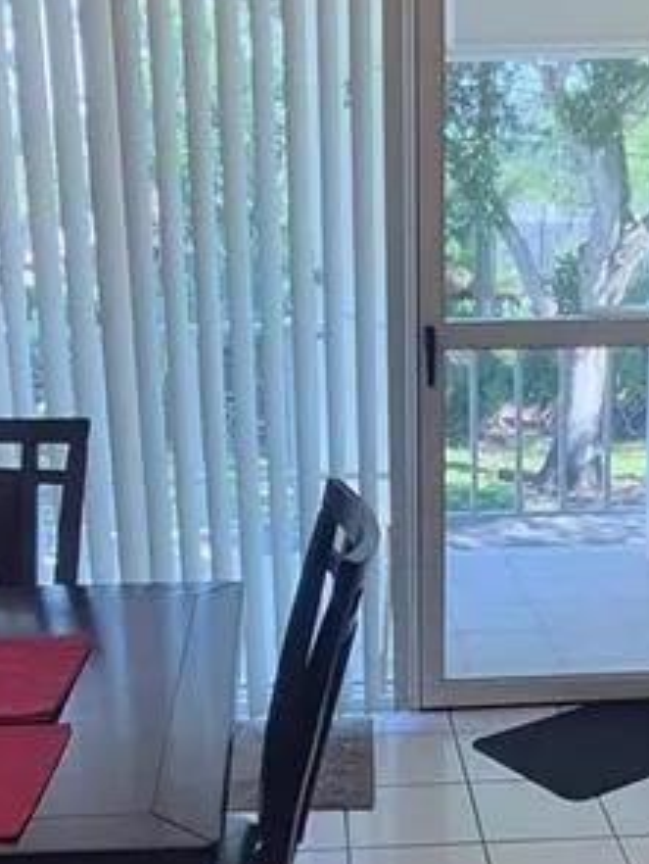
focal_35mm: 53
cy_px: 555
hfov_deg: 27.5
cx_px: 394
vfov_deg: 35.9
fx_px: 1323
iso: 80
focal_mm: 1.74
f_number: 2.2
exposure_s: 1/60
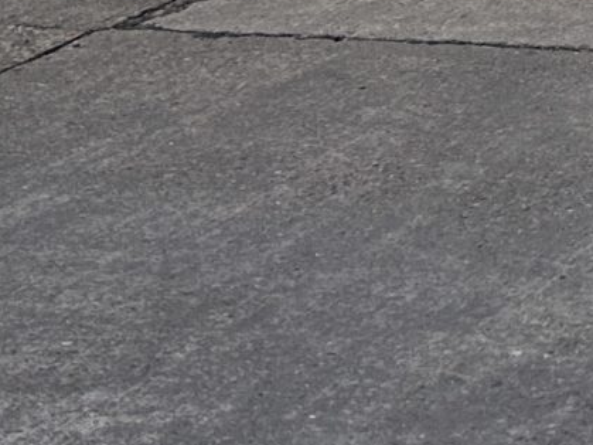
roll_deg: -2.0
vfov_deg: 8.2
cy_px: -815
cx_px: 1459
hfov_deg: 10.5
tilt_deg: +3.5
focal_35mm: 159
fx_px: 2723
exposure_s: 1/2994
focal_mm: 5.7
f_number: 1.5
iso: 50
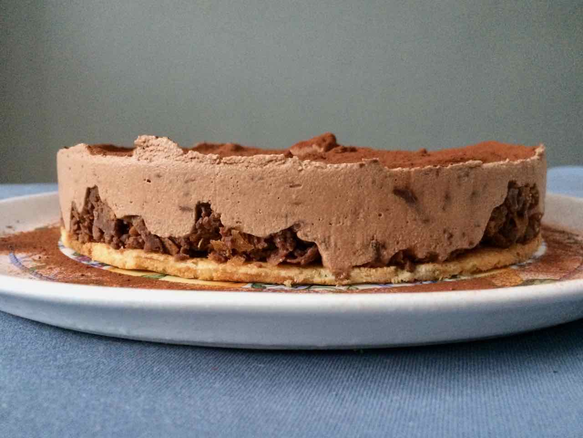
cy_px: 219
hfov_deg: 61.7
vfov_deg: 48.2
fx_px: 488
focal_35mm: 29
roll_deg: +0.0
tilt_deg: -10.1
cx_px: 292
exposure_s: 1/17
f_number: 2.2
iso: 320
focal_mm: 4.15
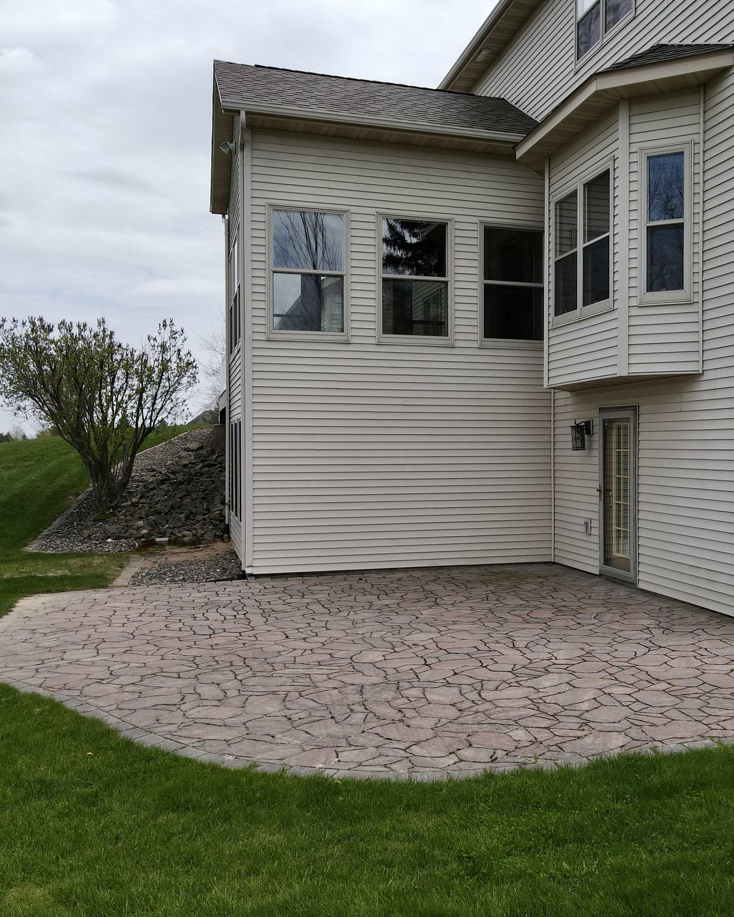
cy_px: 451
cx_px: 490
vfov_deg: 55.7
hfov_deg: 45.1
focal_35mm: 32
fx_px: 869
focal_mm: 4.5
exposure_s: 1/725
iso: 100
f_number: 2.8
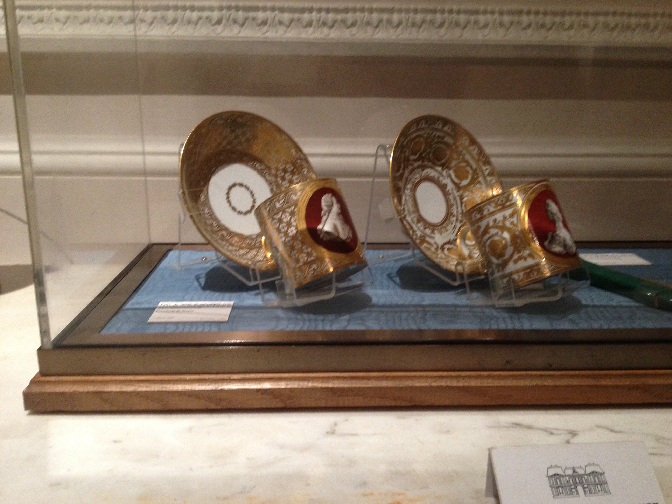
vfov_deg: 40.7
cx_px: 336
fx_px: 679
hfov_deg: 52.6
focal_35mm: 35
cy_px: 252
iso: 250
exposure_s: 1/20
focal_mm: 4.28
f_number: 2.4
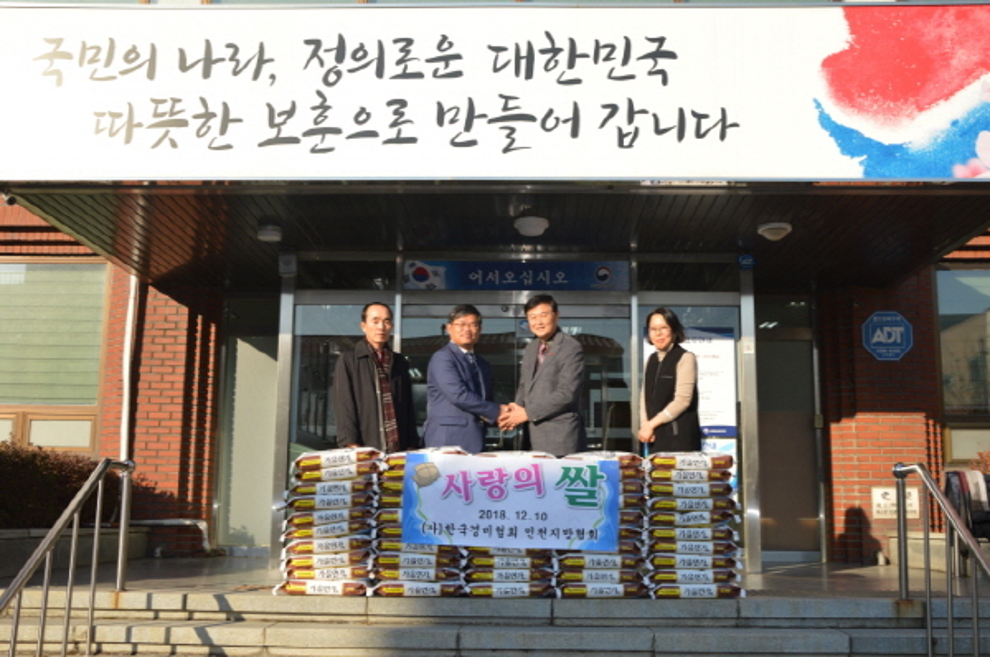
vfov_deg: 35.4
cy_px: 328
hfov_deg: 51.4
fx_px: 1030
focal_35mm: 38
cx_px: 495
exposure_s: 1/200
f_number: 7.1
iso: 100
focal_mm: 25
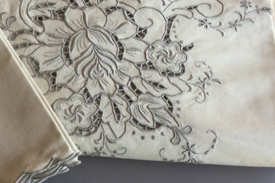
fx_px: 512
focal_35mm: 67
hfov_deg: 29.4
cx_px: 54
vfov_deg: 20.3
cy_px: 77
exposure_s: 1/100
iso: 50
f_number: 2.4
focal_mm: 3.3
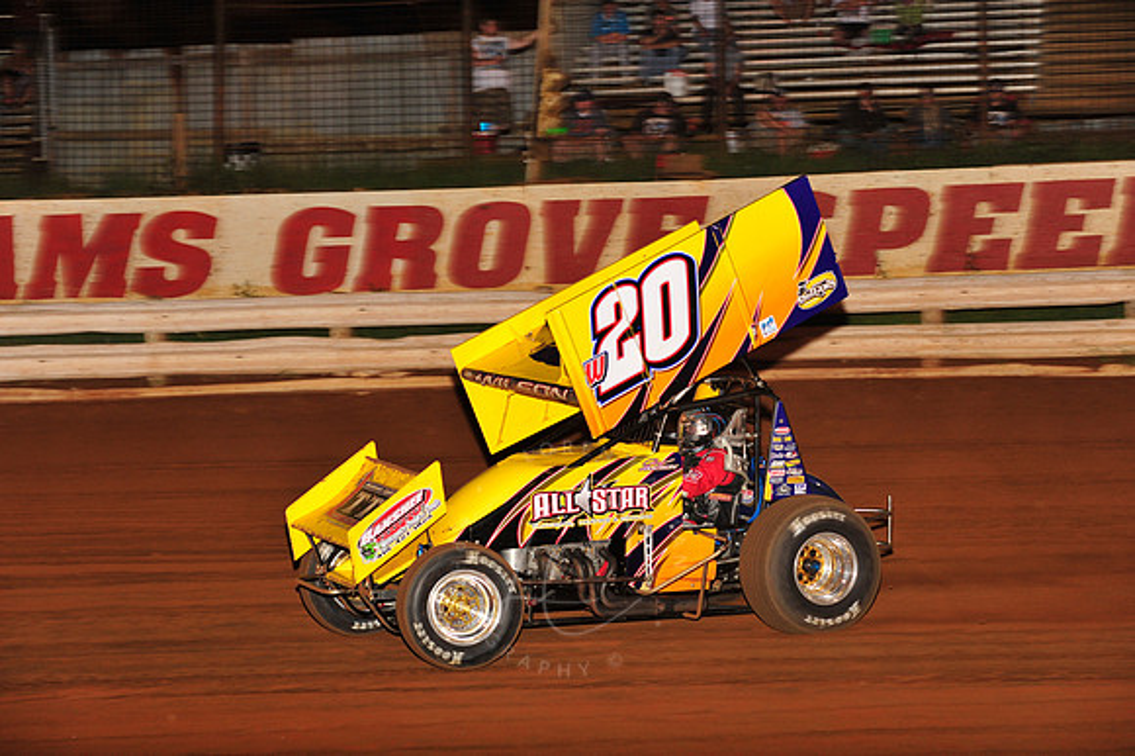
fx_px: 3529
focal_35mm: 112
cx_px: 568
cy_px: 378
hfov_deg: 18.3
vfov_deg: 12.2
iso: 1000
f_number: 6.3
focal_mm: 112
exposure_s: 1/320
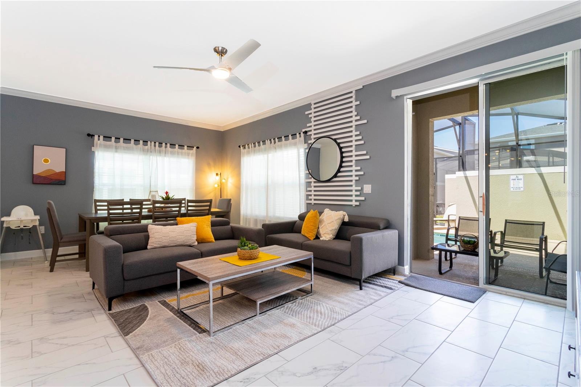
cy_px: 194
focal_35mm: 17
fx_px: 274
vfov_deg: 70.4
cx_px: 290
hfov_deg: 93.3
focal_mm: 17
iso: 800
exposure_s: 1/13
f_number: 13
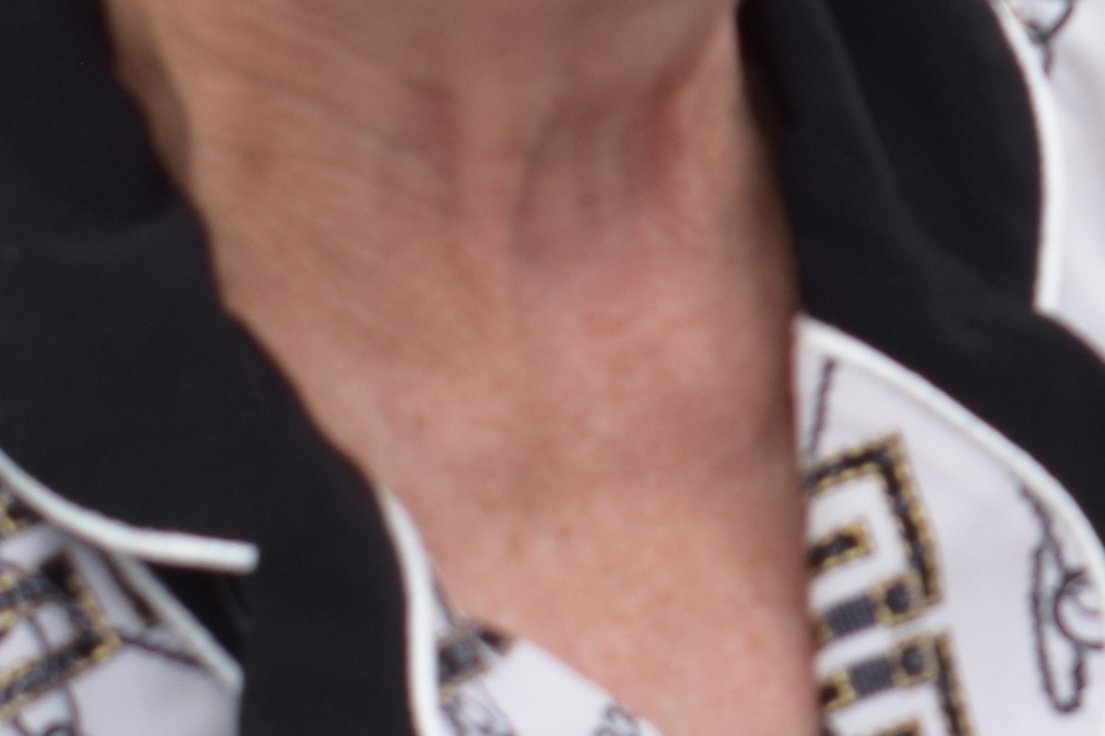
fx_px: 9177
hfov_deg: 6.7
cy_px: 352
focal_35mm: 299
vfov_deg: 4.6
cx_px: 1939
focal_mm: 32
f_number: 7.1
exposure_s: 1/320
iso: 200
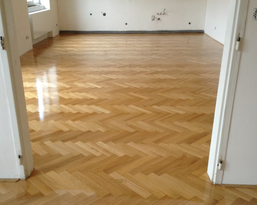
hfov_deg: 42.9
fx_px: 327
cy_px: 118
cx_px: 118
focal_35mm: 43
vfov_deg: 34.8
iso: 100
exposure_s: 1/20
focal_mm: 4.28
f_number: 2.4
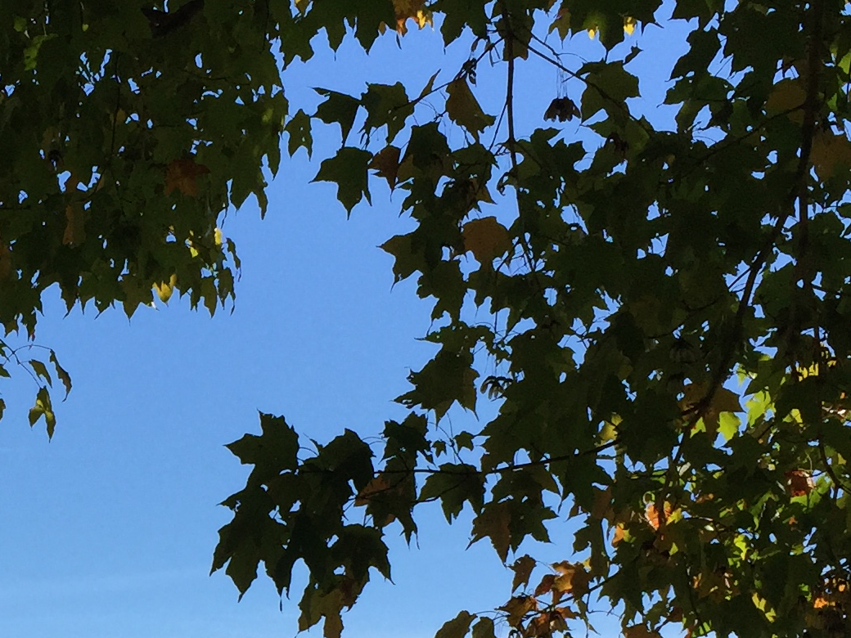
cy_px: 699
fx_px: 2237
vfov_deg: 15.8
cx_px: 9
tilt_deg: +7.1
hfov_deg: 20.9
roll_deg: -1.7
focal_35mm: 91
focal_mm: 4.15
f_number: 2.2
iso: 32
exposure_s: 1/2326
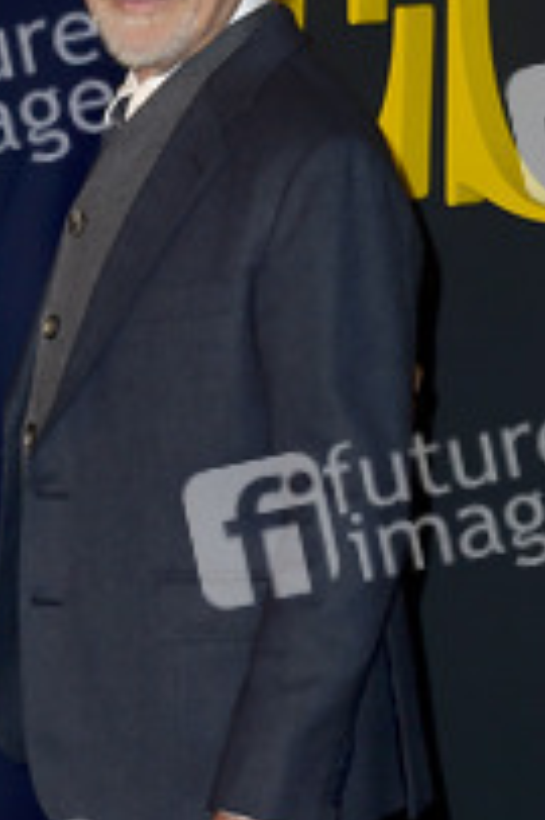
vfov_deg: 15.3
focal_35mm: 134
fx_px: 3048
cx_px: 26
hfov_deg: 10.2
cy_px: 311
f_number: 6.3
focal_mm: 68
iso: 320
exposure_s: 1/250
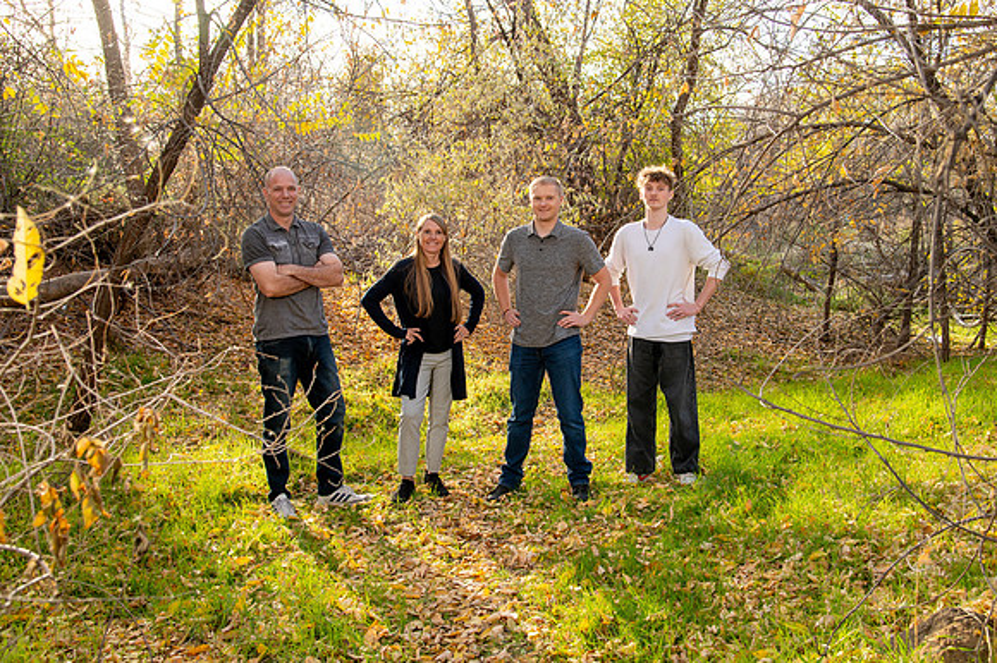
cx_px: 546
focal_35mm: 38
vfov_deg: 34.7
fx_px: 1062
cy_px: 300
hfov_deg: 50.2
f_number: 6.3
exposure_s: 1/125
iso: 200
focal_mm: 35
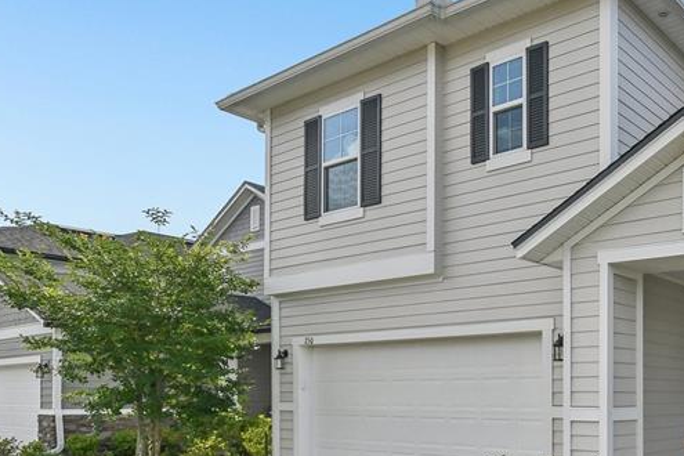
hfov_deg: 54.6
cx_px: 580
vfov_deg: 40.7
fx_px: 589
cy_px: 358
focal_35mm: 31
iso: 400
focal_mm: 10
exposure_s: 1/800
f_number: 8
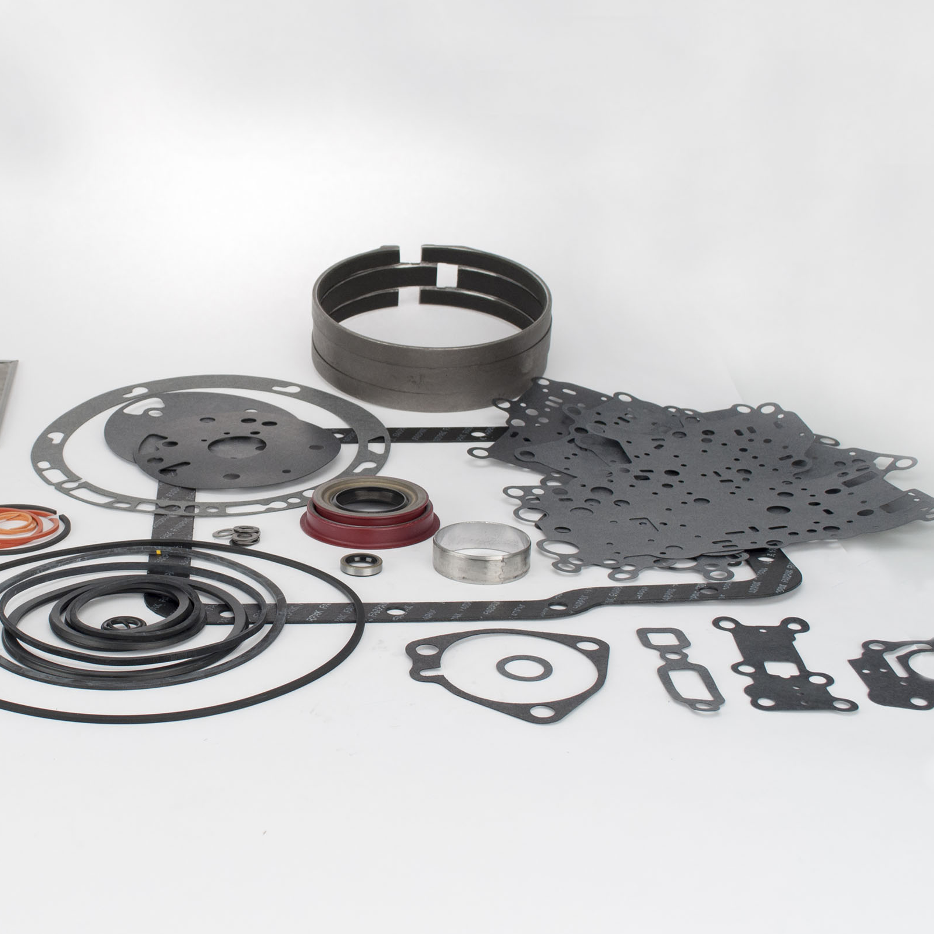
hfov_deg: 29.6
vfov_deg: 30.0
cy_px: 397
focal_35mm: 57
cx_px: 241
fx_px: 1740
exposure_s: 1/25
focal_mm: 24
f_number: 8
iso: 200
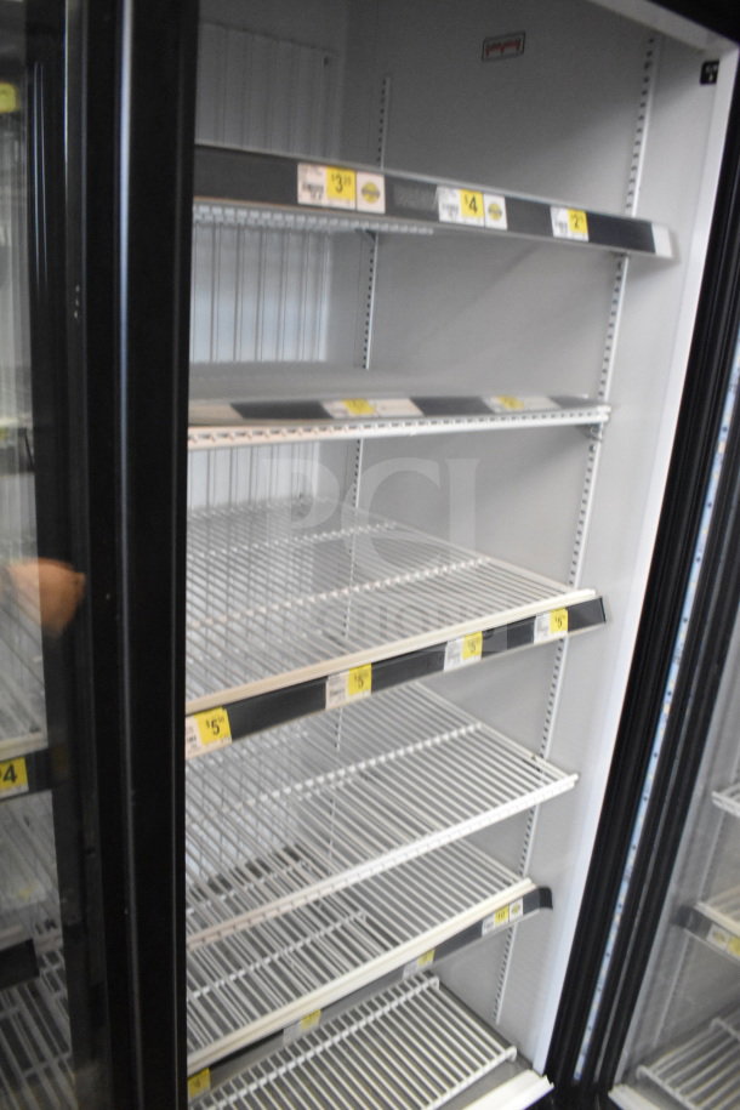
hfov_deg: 47.9
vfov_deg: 67.4
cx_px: 370
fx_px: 832
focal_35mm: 27
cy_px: 555
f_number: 4.5
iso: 6400
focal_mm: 18
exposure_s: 1/80
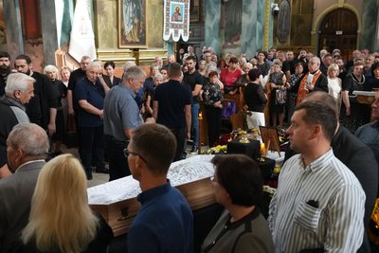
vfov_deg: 31.9
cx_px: 190
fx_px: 442
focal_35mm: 42
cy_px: 126
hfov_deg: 46.4
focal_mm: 42
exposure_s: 1/200
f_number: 5.6
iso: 12800
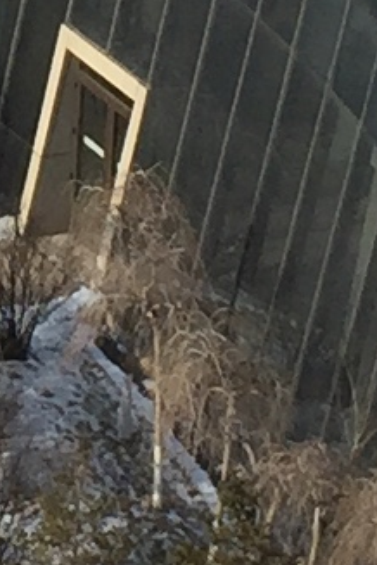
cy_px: -219
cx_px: -240
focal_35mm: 301
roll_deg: -3.2
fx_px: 4728
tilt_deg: -15.9
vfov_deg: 6.8
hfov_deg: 4.5
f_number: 2.2
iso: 32
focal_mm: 4.15
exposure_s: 1/565
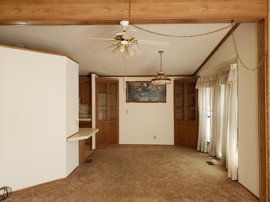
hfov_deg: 67.3
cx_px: 135
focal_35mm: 26
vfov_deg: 53.1
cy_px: 101
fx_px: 203
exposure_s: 1/50
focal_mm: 4.3
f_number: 2.4
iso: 200
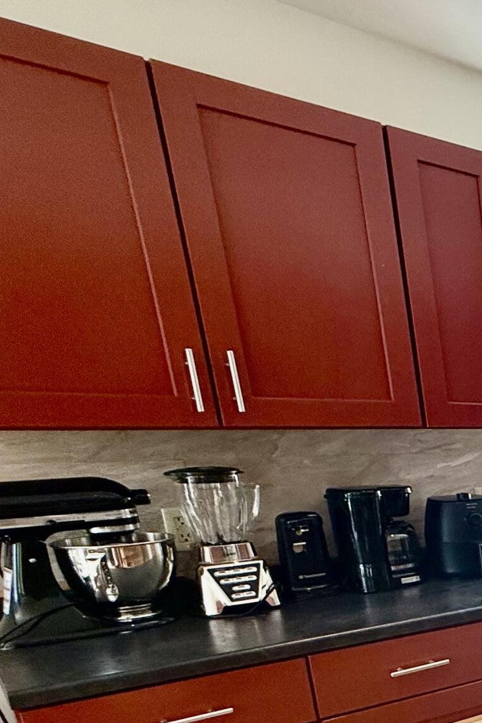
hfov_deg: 22.3
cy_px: 626
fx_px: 764
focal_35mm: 38
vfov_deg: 46.6
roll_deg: -0.5
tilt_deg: -14.5
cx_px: 849
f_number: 2.2
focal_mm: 2.22
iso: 125
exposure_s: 1/120
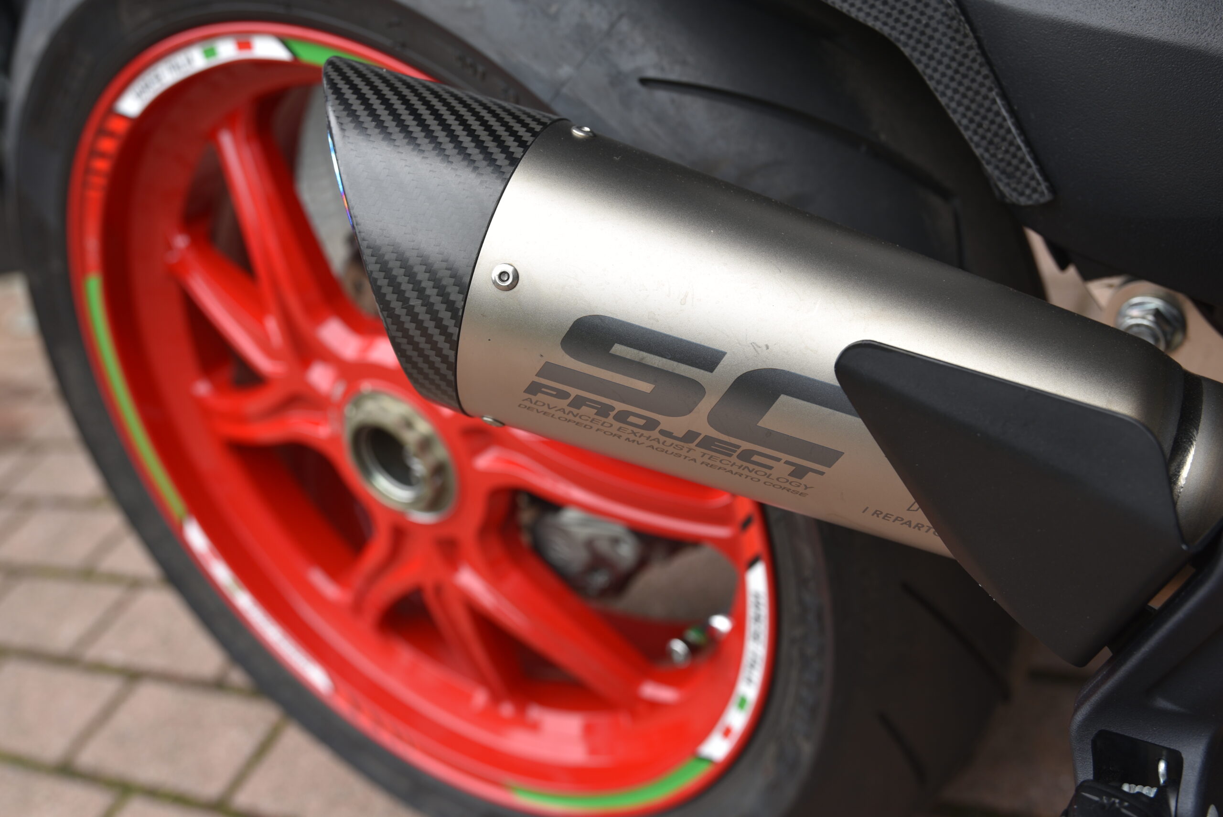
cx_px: 612
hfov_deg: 46.4
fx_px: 1427
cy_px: 408
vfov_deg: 31.9
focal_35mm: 42
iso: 100
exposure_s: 1/100
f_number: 5
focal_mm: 42
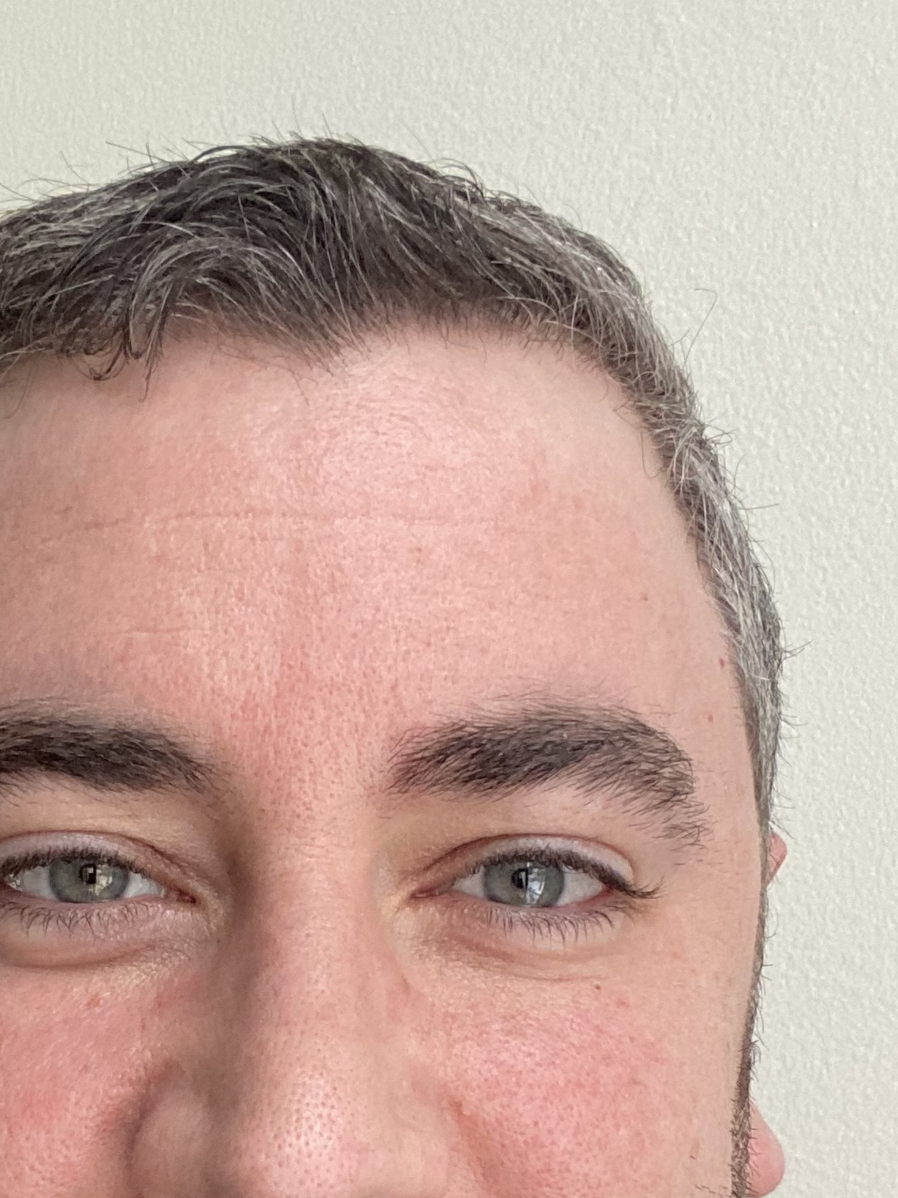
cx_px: 227
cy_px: 1125
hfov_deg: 23.8
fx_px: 2110
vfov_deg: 30.0
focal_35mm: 61
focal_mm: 2.71
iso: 160
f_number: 2.2
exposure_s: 1/60
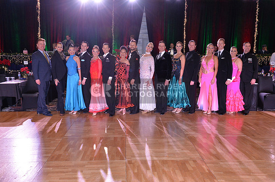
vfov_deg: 35.0
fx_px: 290
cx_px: 138
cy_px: 91
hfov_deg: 50.8
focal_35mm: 38
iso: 2500
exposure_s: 1/250
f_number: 5.6
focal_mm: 38
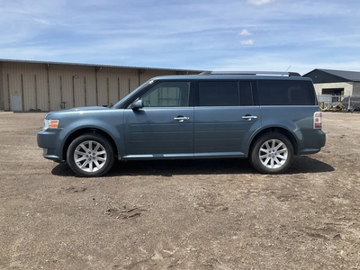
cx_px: 180
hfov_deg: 61.7
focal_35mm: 29
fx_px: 302
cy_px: 135
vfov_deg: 48.2
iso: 25
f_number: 1.8
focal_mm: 3
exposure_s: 1/1534
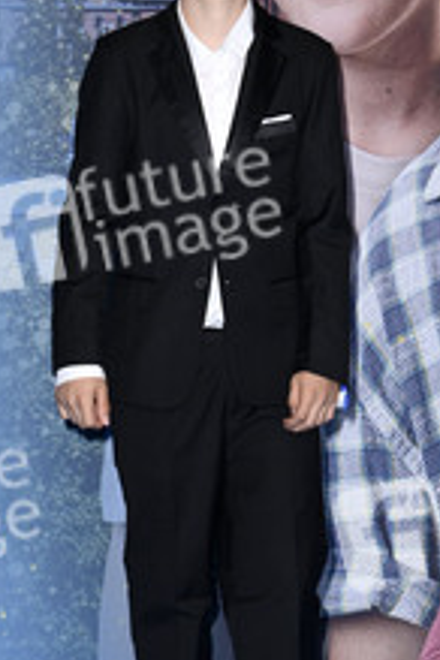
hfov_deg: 8.2
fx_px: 3080
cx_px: 214
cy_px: 371
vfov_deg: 12.2
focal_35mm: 168
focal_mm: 92
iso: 1000
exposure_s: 1/250
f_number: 6.3
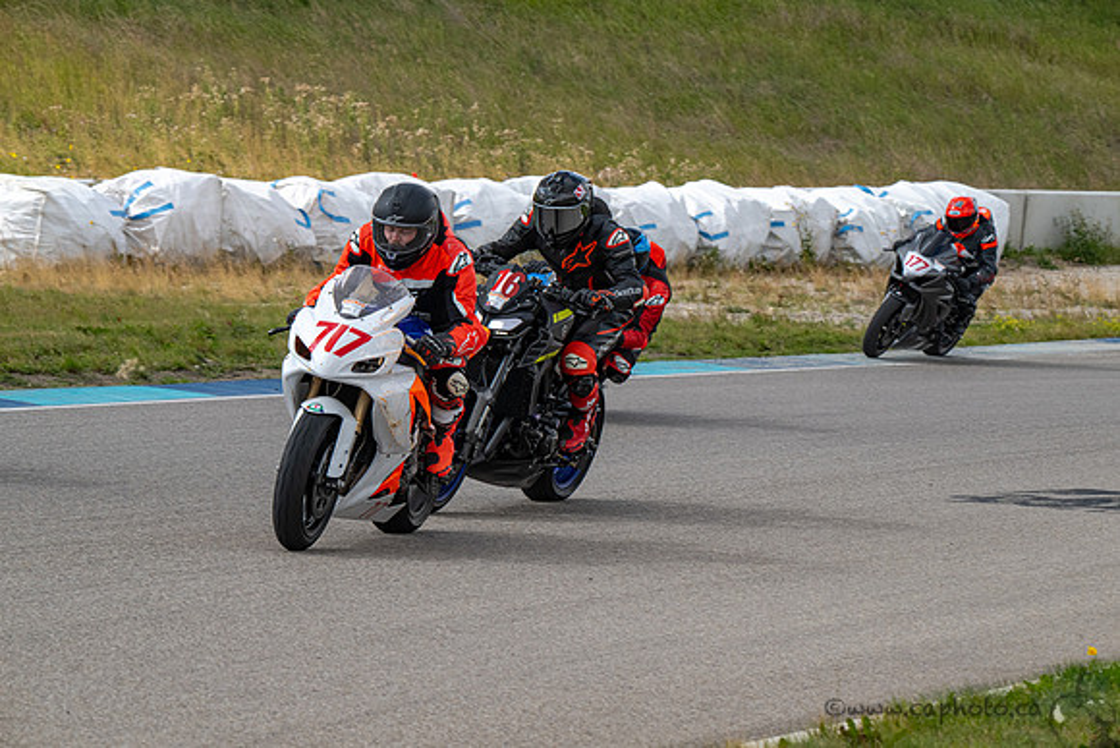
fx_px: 5601
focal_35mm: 180
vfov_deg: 7.6
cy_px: 374
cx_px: 560
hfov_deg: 11.4
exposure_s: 1/800
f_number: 11
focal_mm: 180
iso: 800
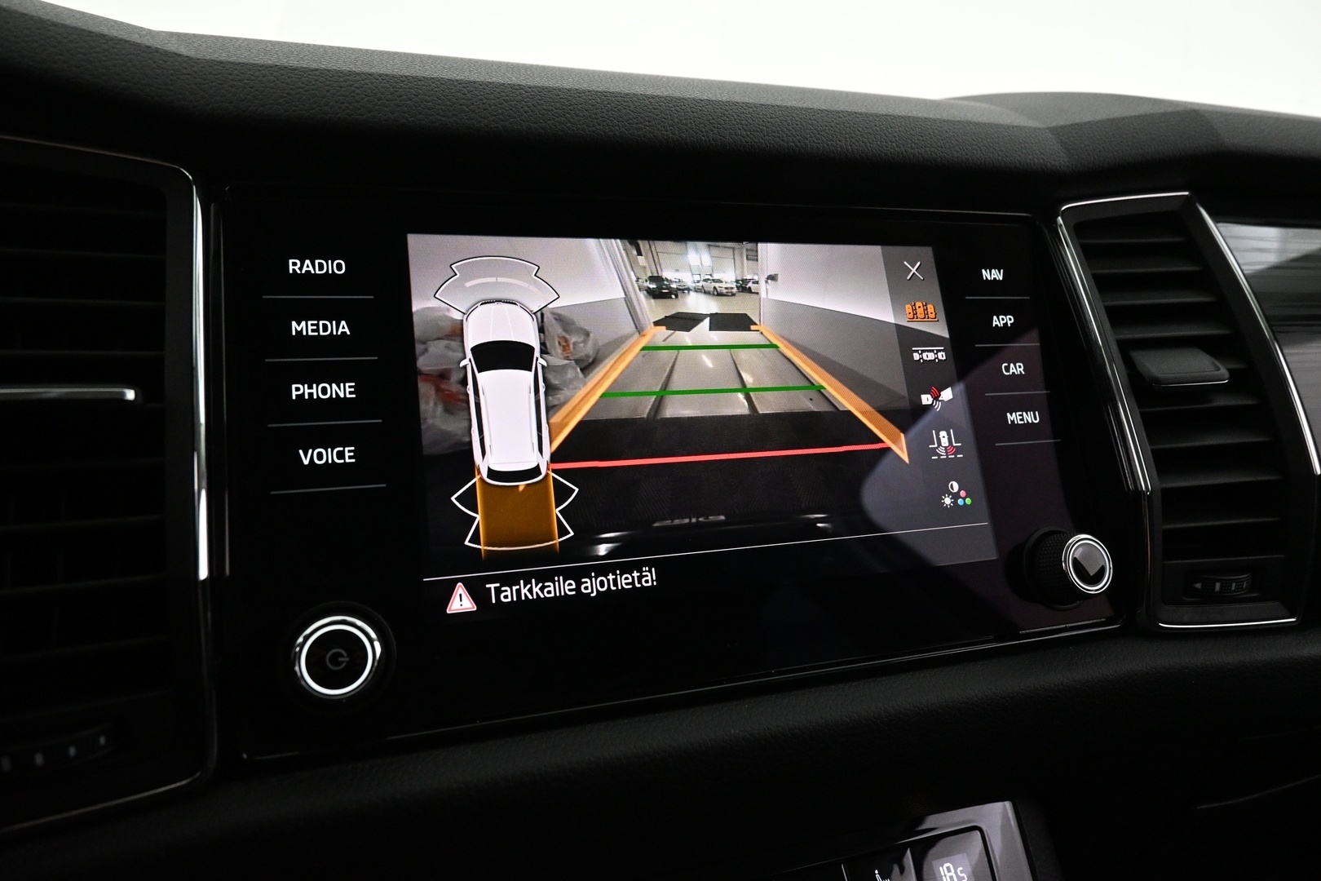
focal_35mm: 24
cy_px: 440
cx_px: 660
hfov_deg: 73.7
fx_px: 881
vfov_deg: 53.1
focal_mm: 16
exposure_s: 1/30
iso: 2200
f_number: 5.6
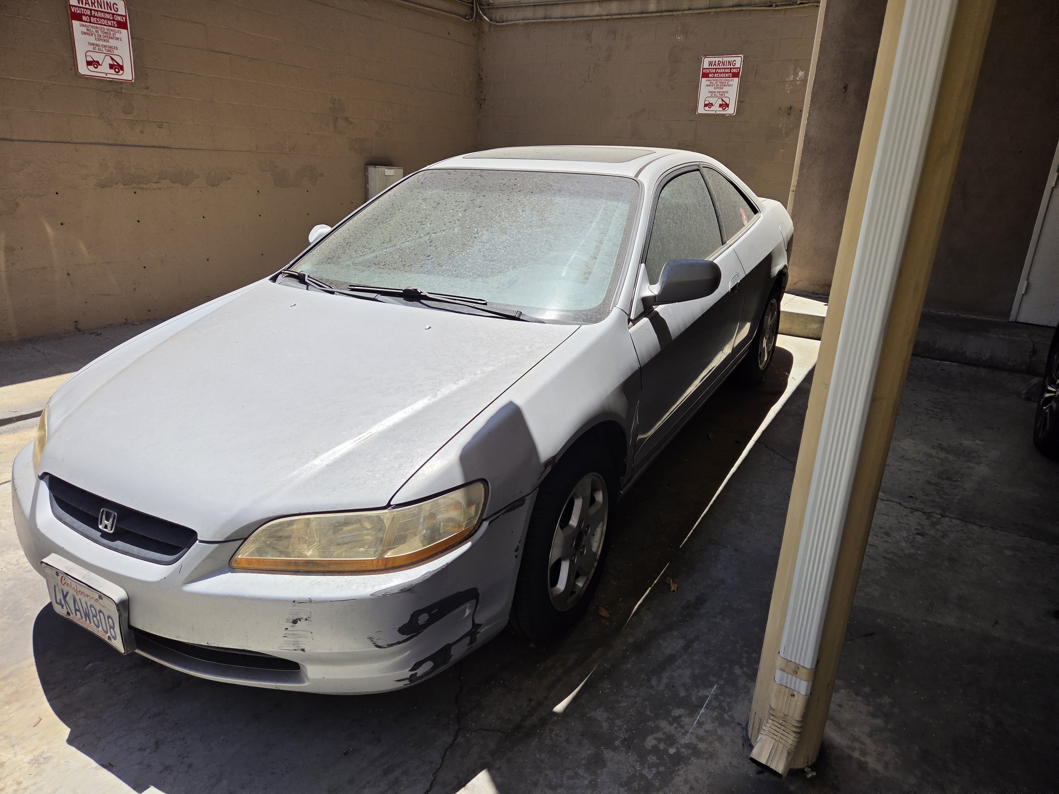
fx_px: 704
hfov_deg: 73.9
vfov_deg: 58.9
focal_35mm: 23
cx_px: 530
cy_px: 397
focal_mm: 5.4
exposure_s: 1/7734
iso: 80
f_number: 1.8
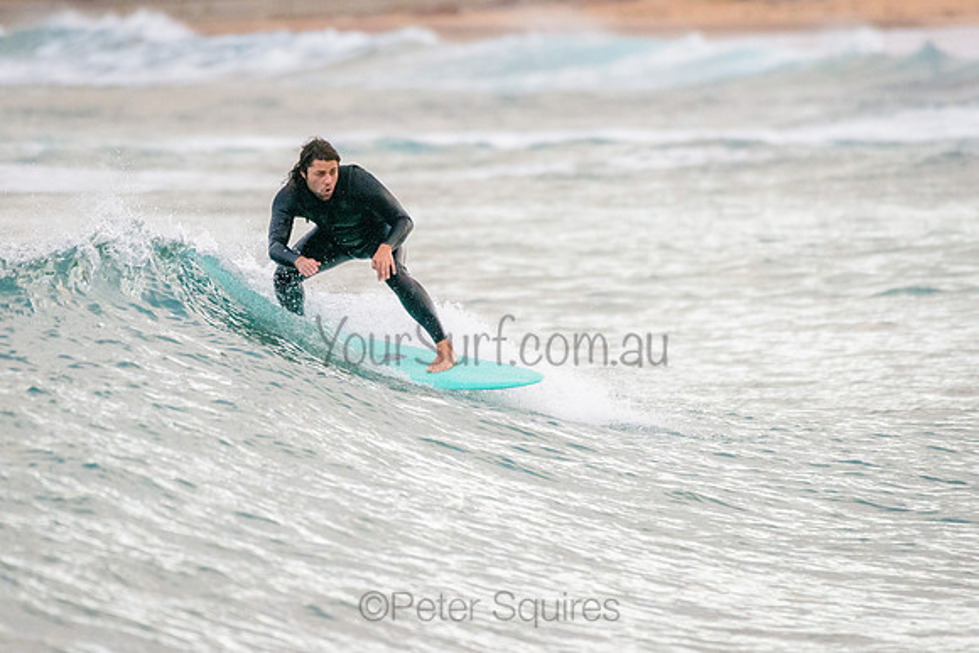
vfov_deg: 2.5
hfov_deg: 3.7
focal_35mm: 551
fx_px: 14978
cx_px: 380
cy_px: 257
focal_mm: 450
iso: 2800
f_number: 5.6
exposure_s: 1/2000
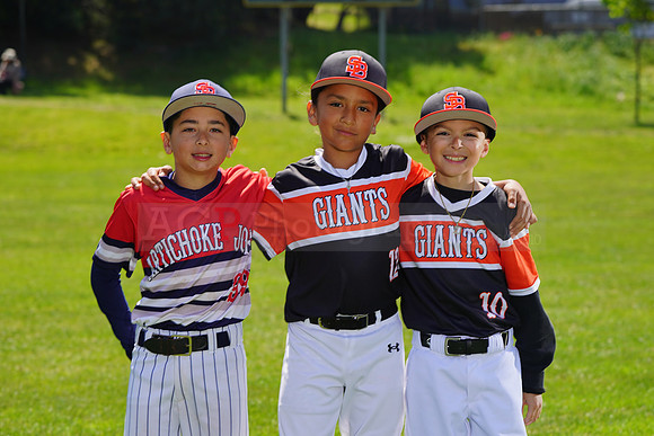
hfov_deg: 13.9
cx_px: 327
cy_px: 218
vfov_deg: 9.3
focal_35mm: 148
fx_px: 2689
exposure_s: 1/250
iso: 100
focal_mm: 148
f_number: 8
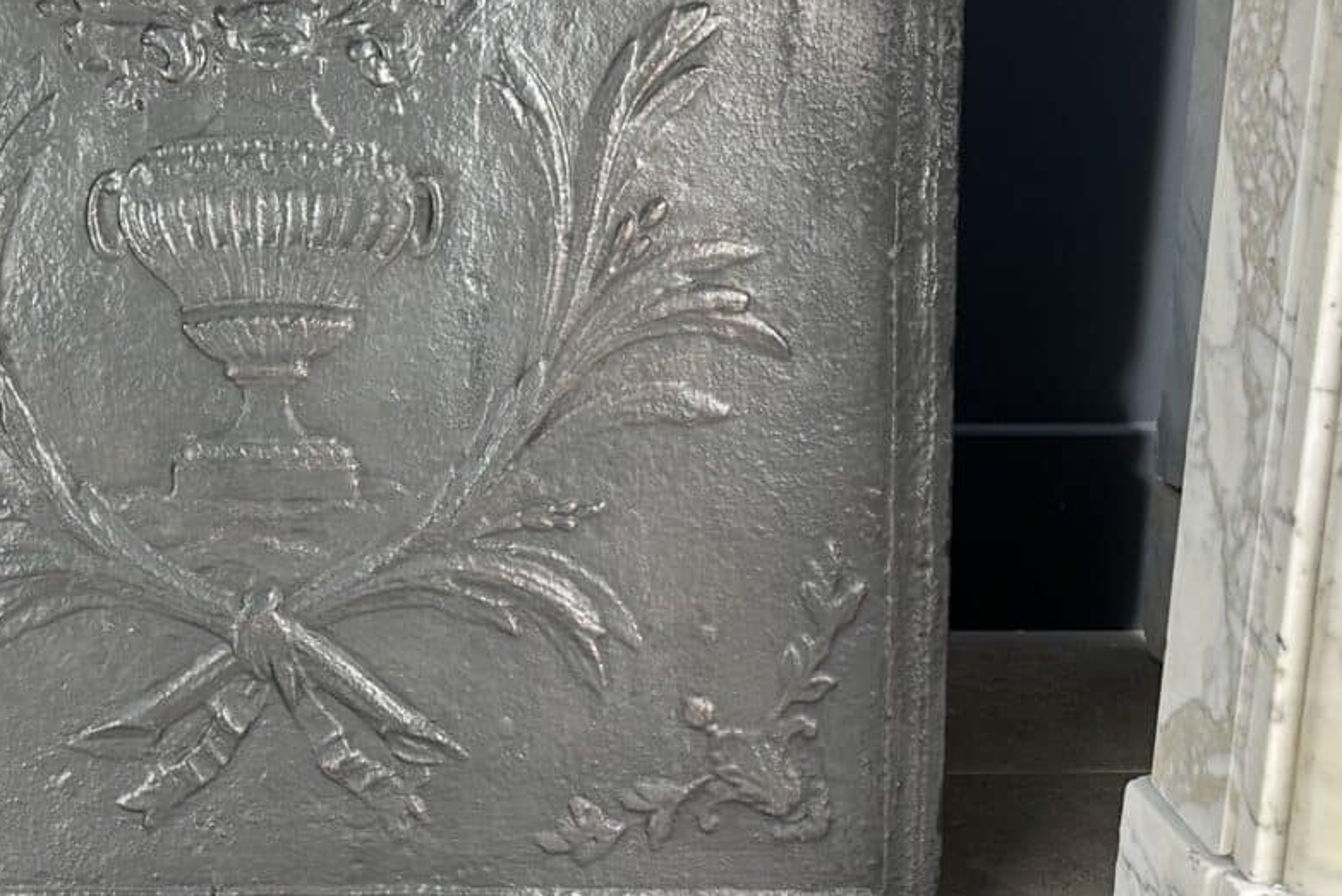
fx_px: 1827
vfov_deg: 27.1
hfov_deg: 38.8
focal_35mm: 49
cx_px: 266
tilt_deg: -12.7
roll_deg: -0.2
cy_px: 197
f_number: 1.78
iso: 125
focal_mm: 6.86
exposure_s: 1/50
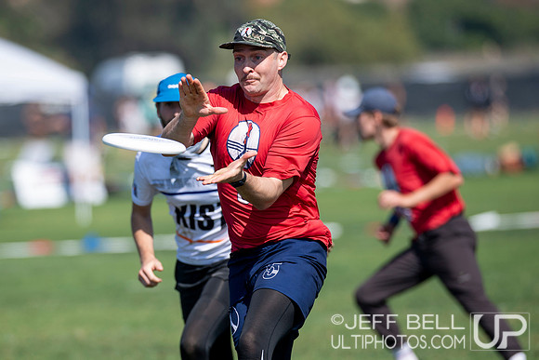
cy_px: 203
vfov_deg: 3.3
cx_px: 205
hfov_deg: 5.0
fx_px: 6164
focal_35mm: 412
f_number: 3.2
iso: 160
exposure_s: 1/2500
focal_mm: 250
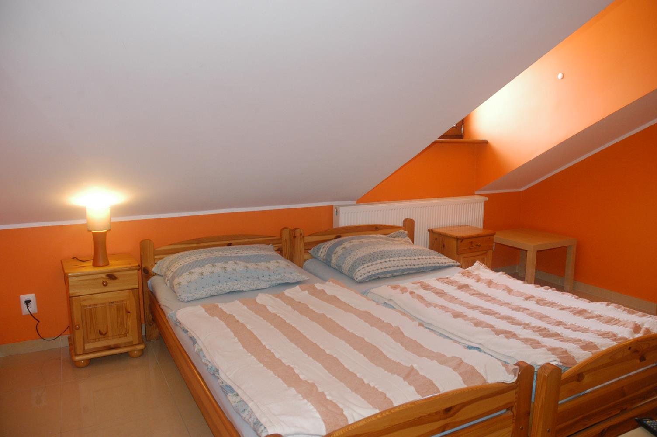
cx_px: 328
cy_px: 218
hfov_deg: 67.4
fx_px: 492
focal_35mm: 27
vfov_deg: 47.8
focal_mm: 18
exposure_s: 1/60
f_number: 5
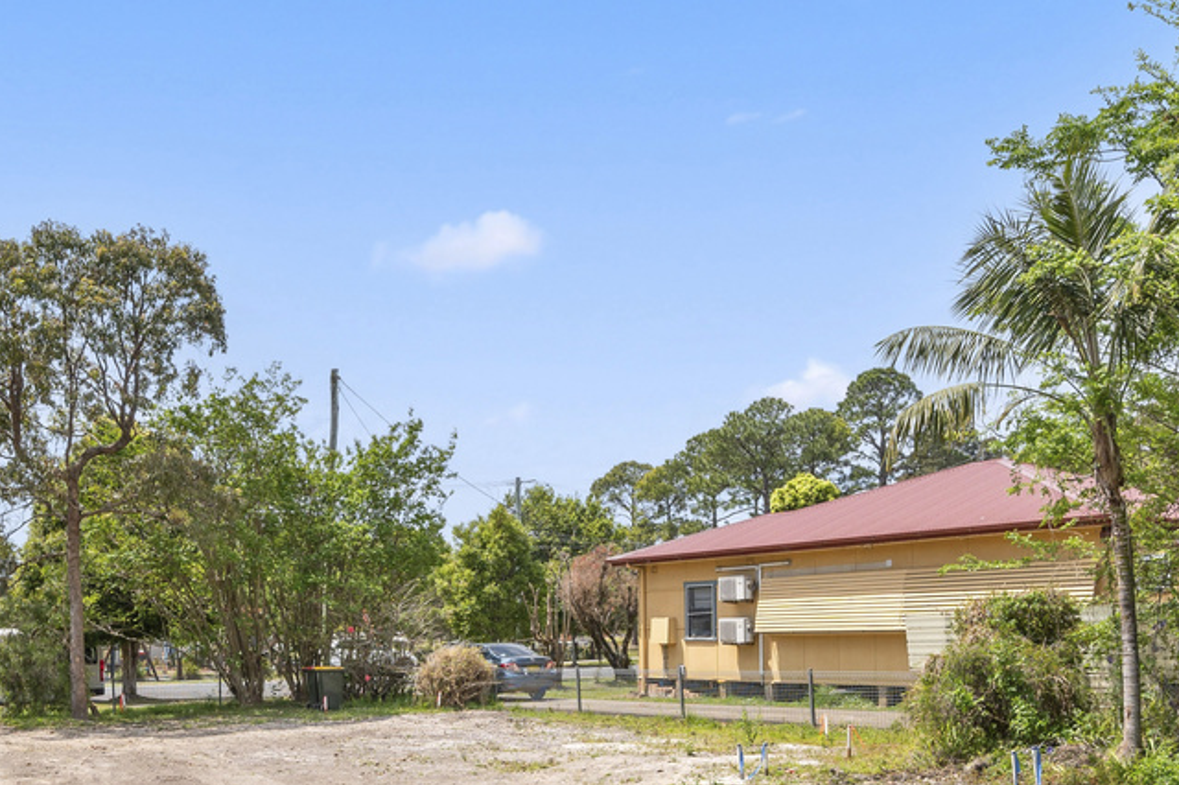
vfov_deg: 36.8
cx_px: 567
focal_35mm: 35
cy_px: 598
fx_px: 1146
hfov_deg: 54.4
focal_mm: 14
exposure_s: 1/640
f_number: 9
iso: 200
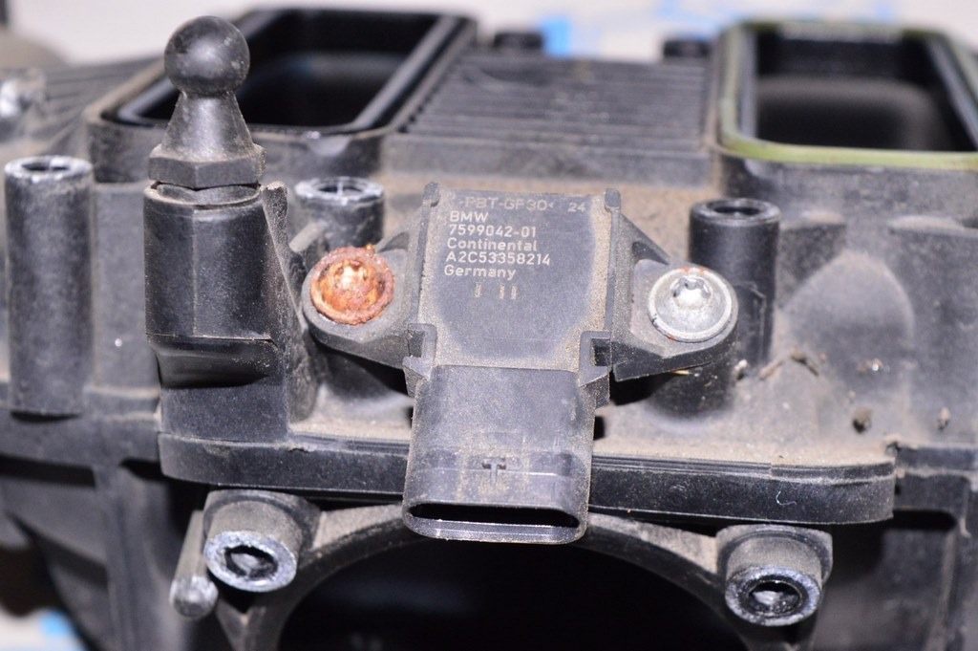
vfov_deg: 17.5
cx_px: 489
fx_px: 2117
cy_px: 326
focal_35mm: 78
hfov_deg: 26.0
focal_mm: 52
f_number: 8
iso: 1600
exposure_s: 1/200
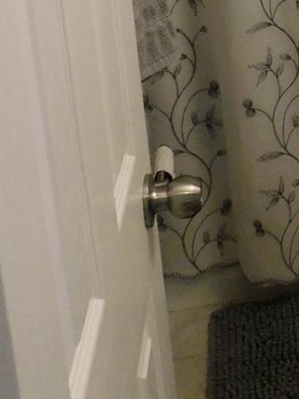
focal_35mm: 79
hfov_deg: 17.0
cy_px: -130
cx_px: 443
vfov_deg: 22.0
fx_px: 910
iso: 400
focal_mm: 4
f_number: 3
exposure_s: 1/25
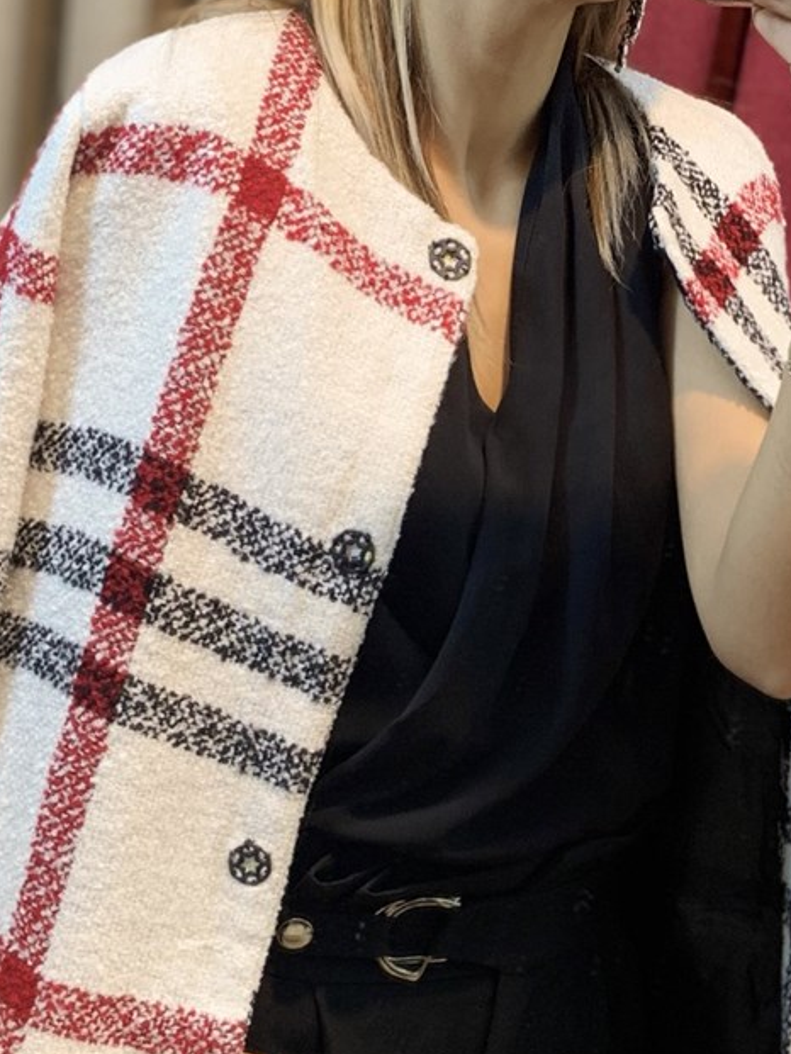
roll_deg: -8.9
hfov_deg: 21.8
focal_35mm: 67
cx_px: 570
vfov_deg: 28.9
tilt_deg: -33.1
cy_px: 643
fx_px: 2041
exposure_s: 1/50
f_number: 1.8
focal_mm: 4.25
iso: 100
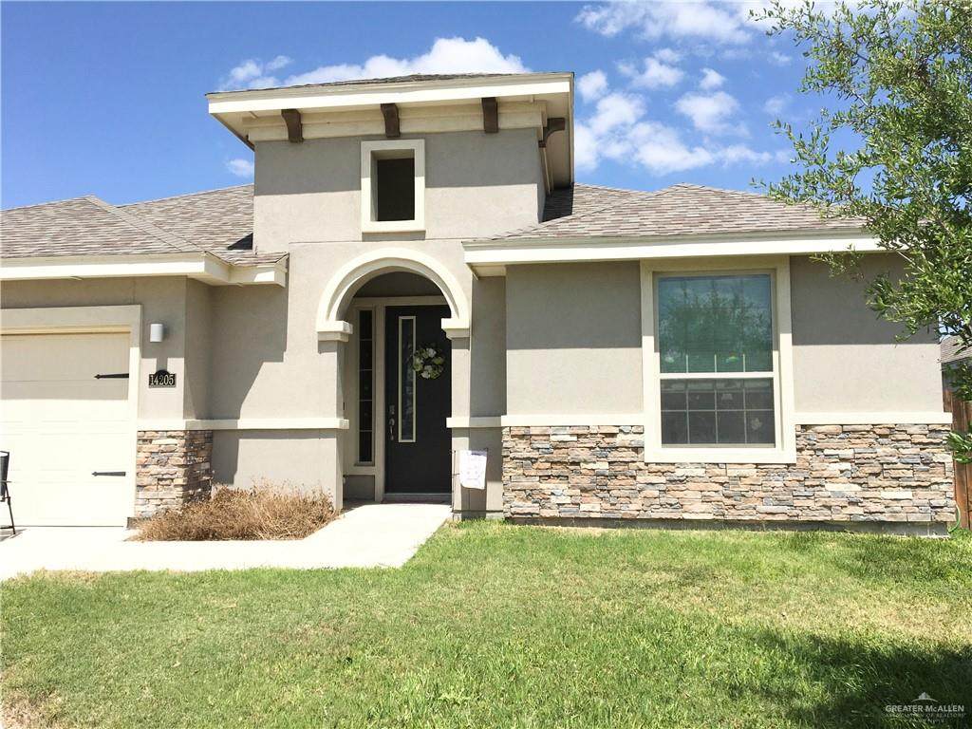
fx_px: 814
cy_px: 364
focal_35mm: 29
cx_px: 486
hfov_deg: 61.7
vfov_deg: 48.2
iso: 25
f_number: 2.2
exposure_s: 1/3077
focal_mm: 4.15
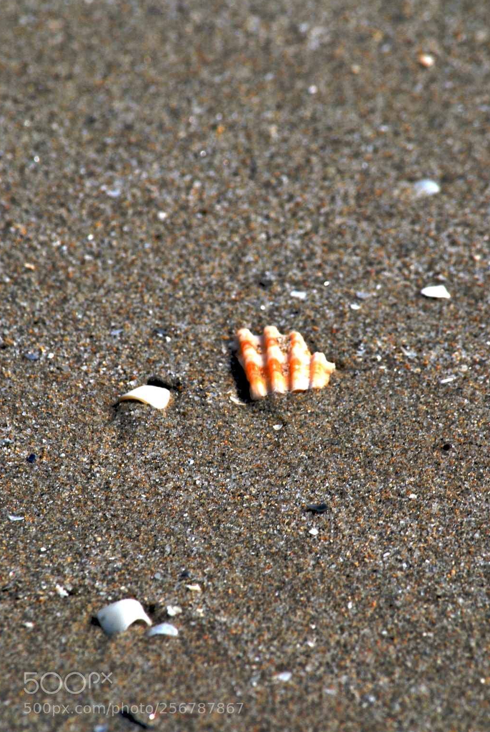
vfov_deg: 4.4
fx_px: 9571
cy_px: 364
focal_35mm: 470
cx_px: 250
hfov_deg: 2.9
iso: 100
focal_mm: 300
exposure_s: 1/125
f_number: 20
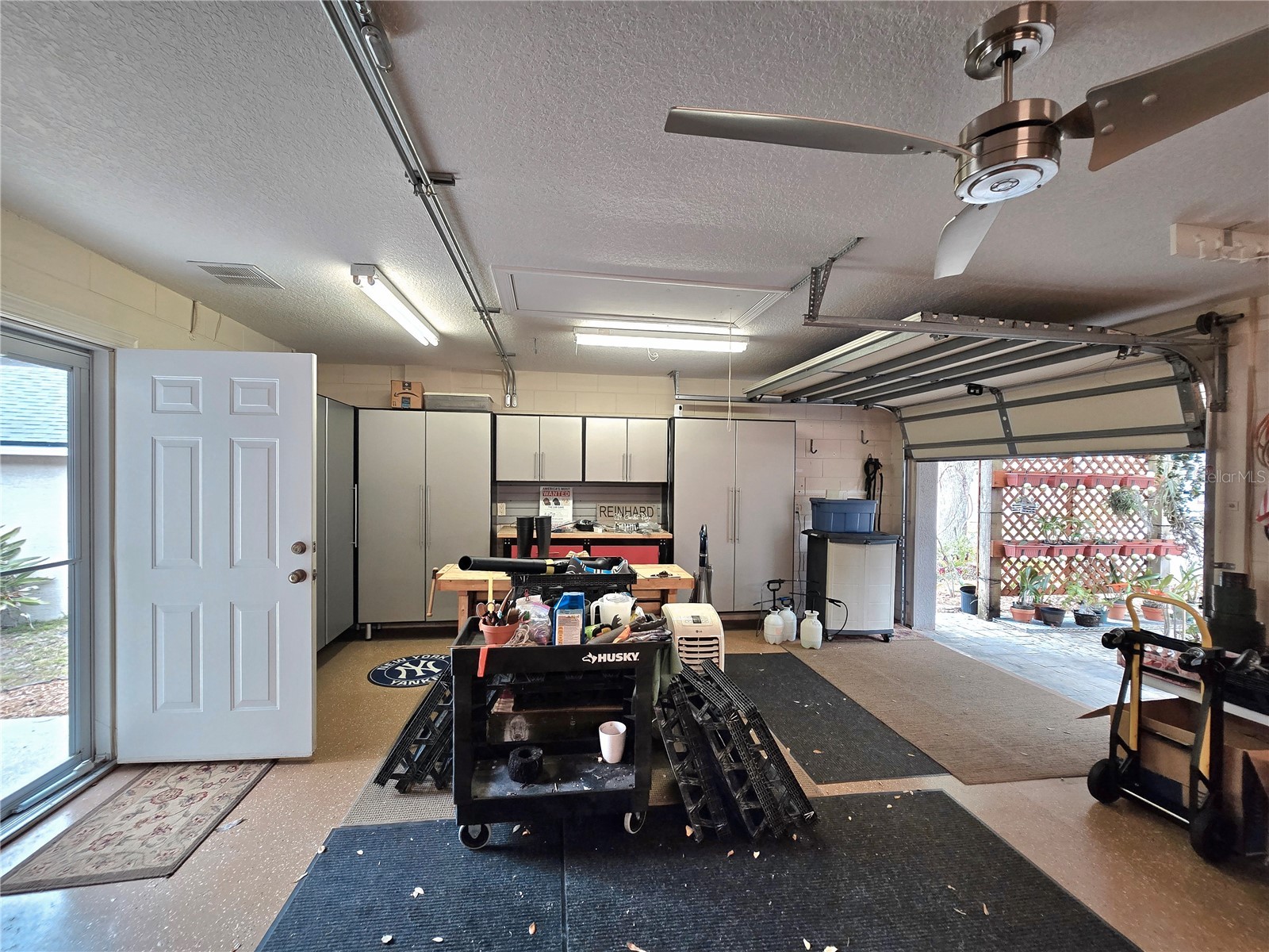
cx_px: 634
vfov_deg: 89.9
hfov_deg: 106.2
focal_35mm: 13
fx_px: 477
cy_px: 476
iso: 160
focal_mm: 2.2
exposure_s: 1/60.2
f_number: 2.2
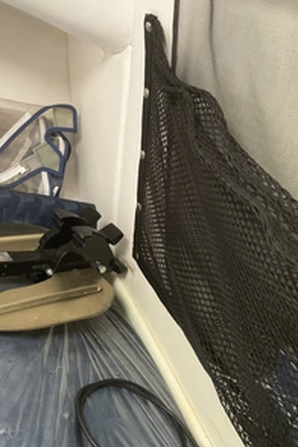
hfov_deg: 30.4
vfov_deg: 47.4
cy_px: 220
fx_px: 509
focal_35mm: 41
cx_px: 3
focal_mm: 3
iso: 160
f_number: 1.8
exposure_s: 1/60
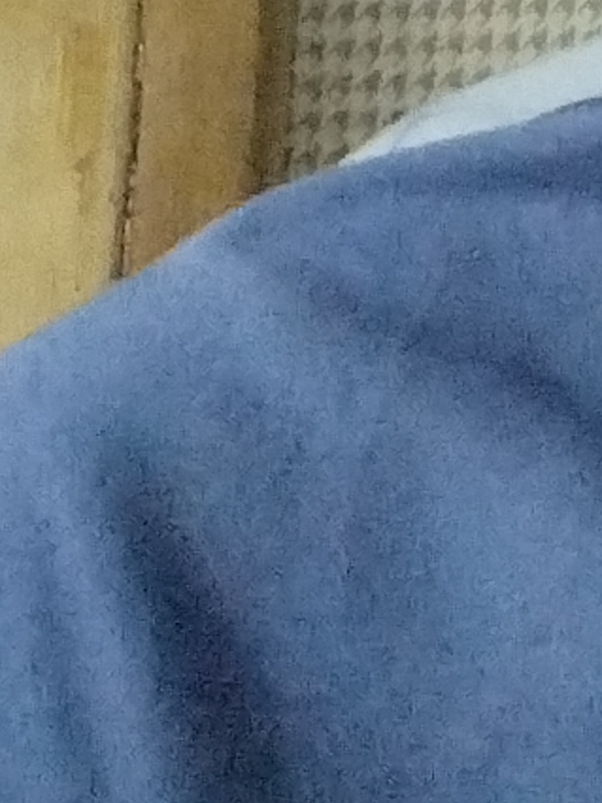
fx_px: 3015
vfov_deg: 12.5
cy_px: -1008
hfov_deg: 9.9
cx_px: 1466
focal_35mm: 130
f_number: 2.45
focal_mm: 3.25
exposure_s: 1/14.3
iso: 1468
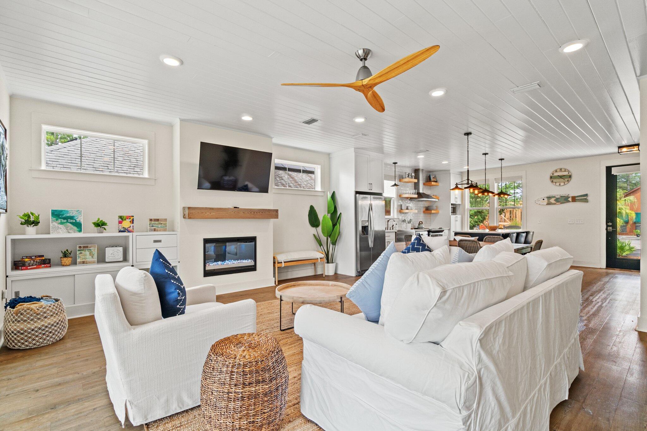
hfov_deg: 95.0
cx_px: 324
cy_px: 216
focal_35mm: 16
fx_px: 296
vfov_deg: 72.0
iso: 400
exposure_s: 1/1.67
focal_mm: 11
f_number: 8
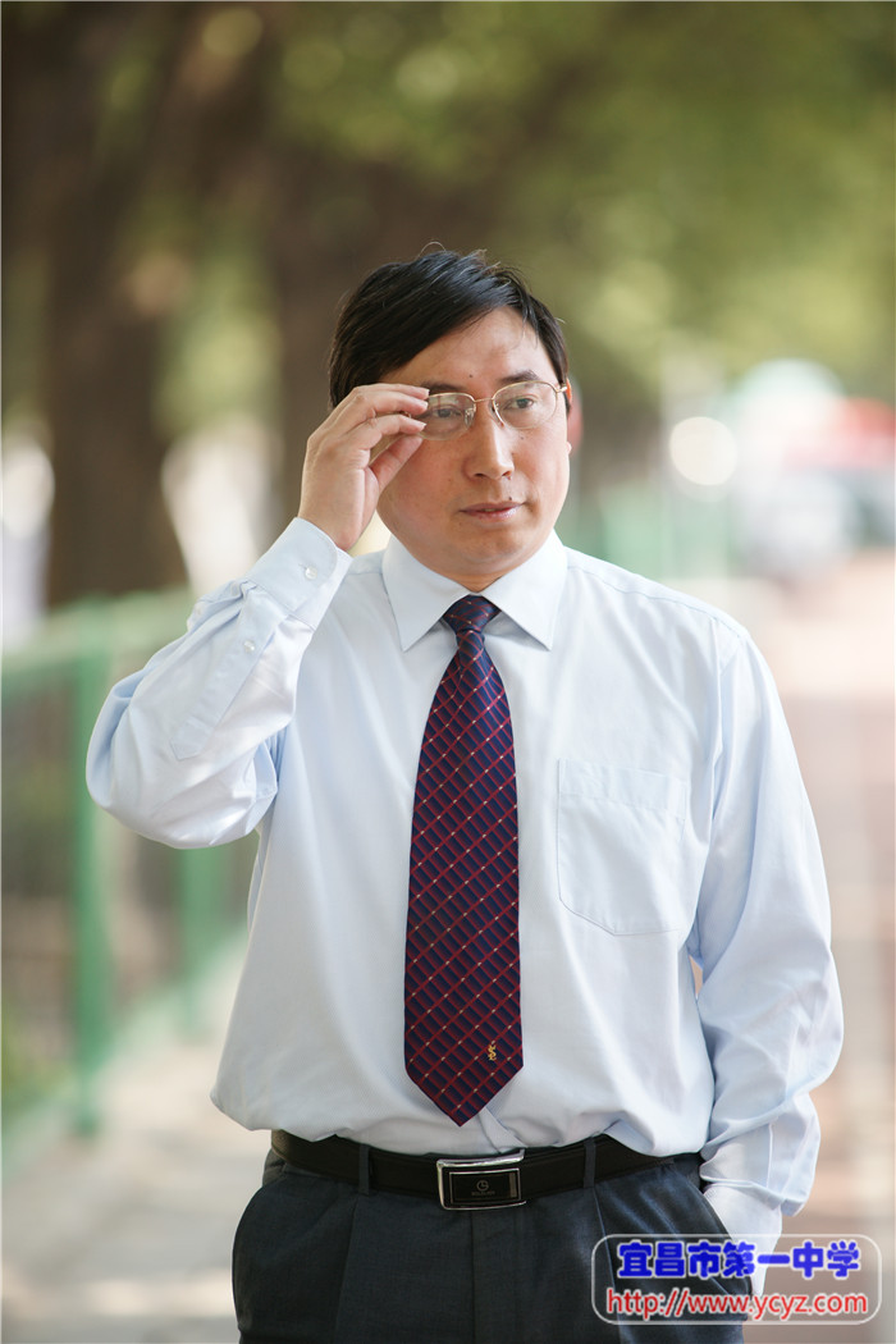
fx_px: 7466
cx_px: 448
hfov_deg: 6.9
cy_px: 672
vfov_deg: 10.3
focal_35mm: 200
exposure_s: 1/200
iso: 200
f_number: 2.8
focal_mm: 200
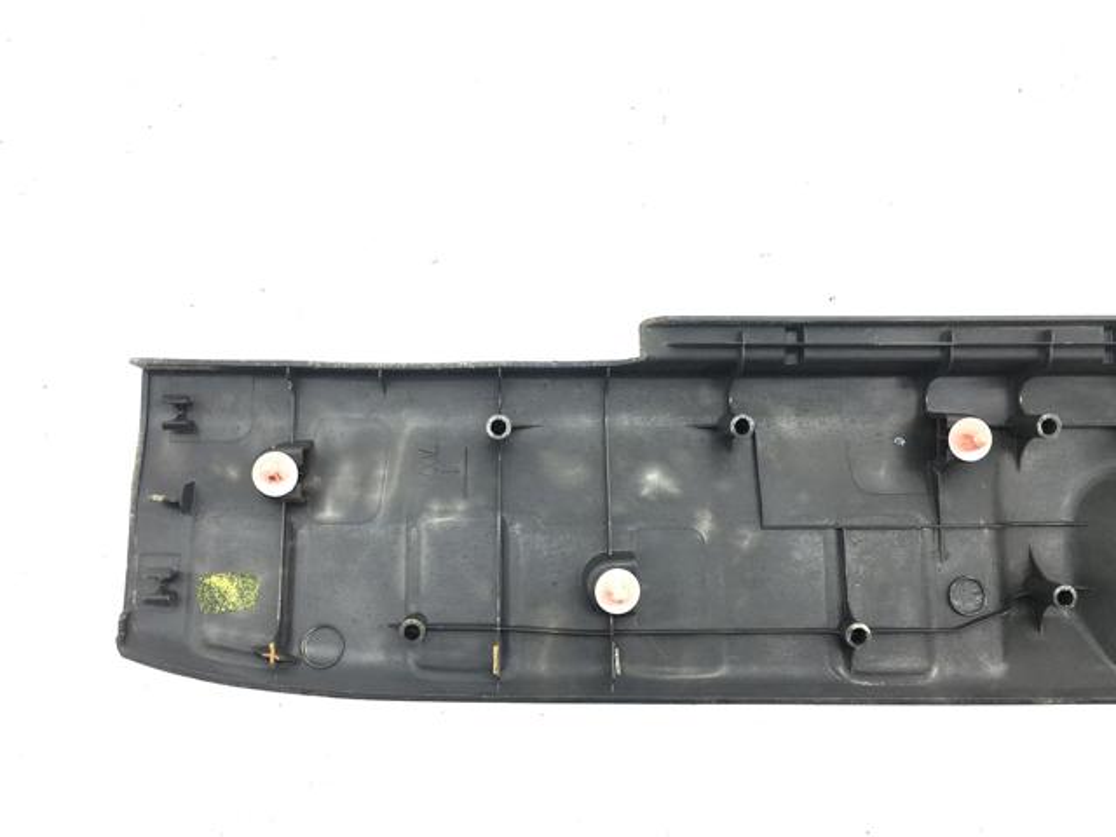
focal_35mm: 29
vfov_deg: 48.2
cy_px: 418
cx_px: 558
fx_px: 935
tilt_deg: -78.2
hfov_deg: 61.7
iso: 25
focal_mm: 4.15
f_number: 2.2
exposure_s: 1/129
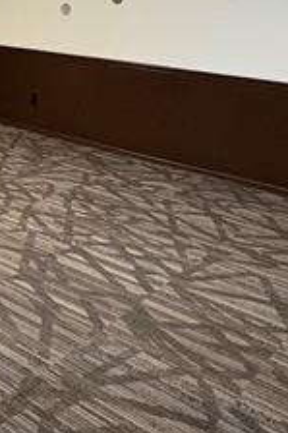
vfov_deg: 38.1
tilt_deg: -8.6
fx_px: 601
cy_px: 85
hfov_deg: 25.8
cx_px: 12
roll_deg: -2.9
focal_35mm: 50
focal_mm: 2.22
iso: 320
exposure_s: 1/60
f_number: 2.2
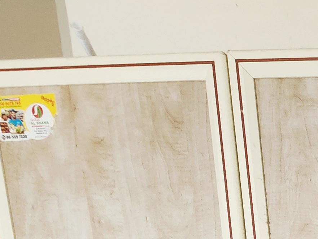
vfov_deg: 15.9
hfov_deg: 21.9
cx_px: 560
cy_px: 539
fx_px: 542
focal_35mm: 59
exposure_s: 1/60.2
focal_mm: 2.2
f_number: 2.2
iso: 200
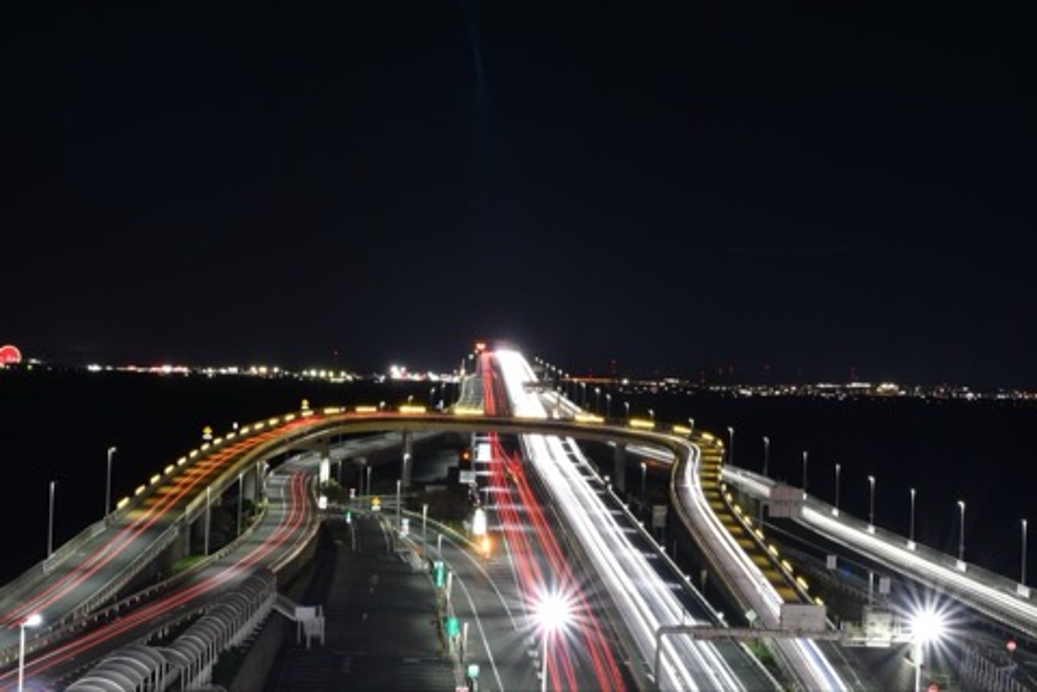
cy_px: 346
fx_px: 2160
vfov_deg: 18.2
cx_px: 518
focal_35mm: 75
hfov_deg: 27.0
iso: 100
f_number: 13
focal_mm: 50
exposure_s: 25
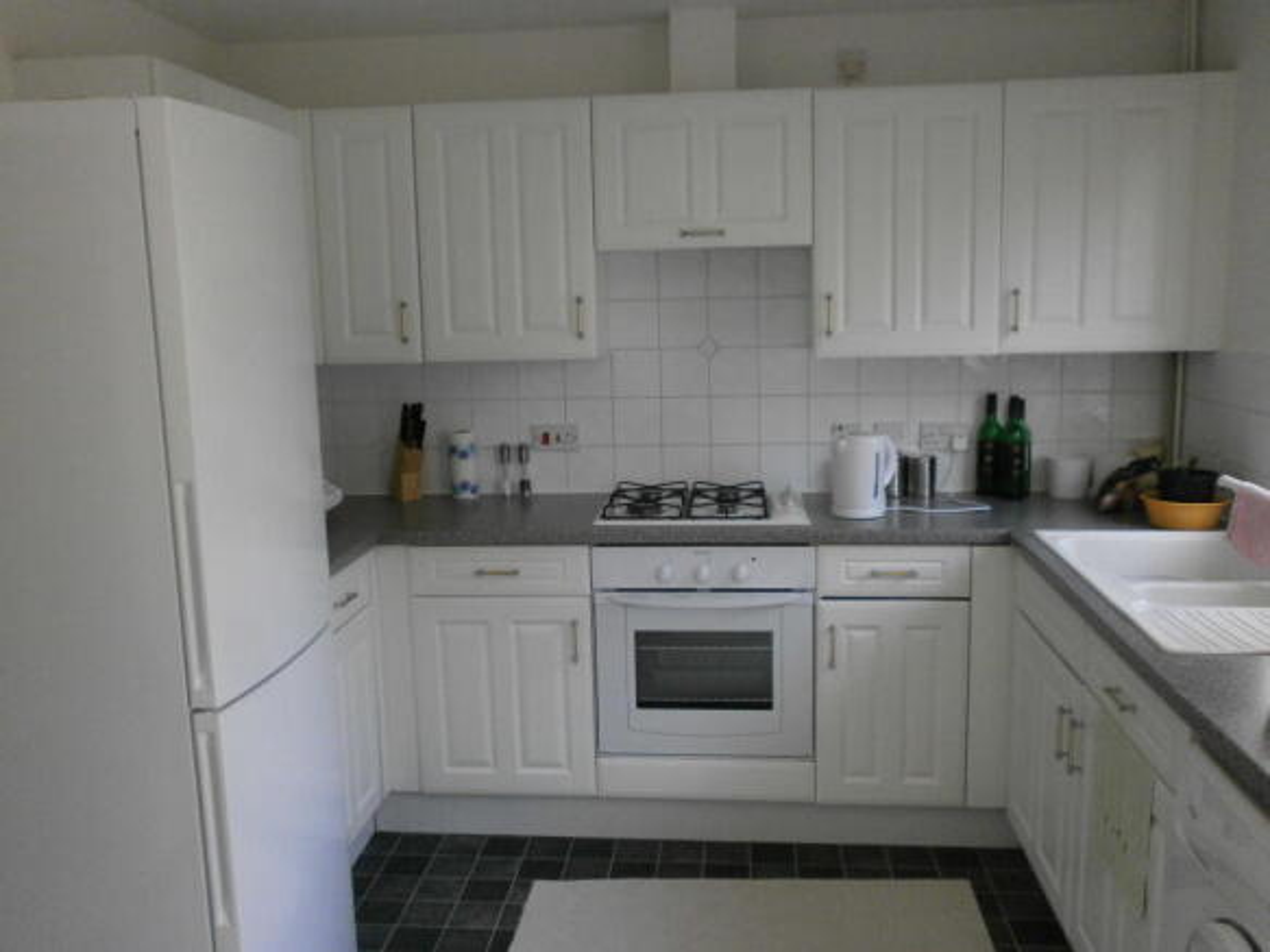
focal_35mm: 32
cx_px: 635
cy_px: 476
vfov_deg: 44.1
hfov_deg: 56.8
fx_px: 1174
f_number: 3.1
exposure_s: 1/250
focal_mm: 5.8
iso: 400
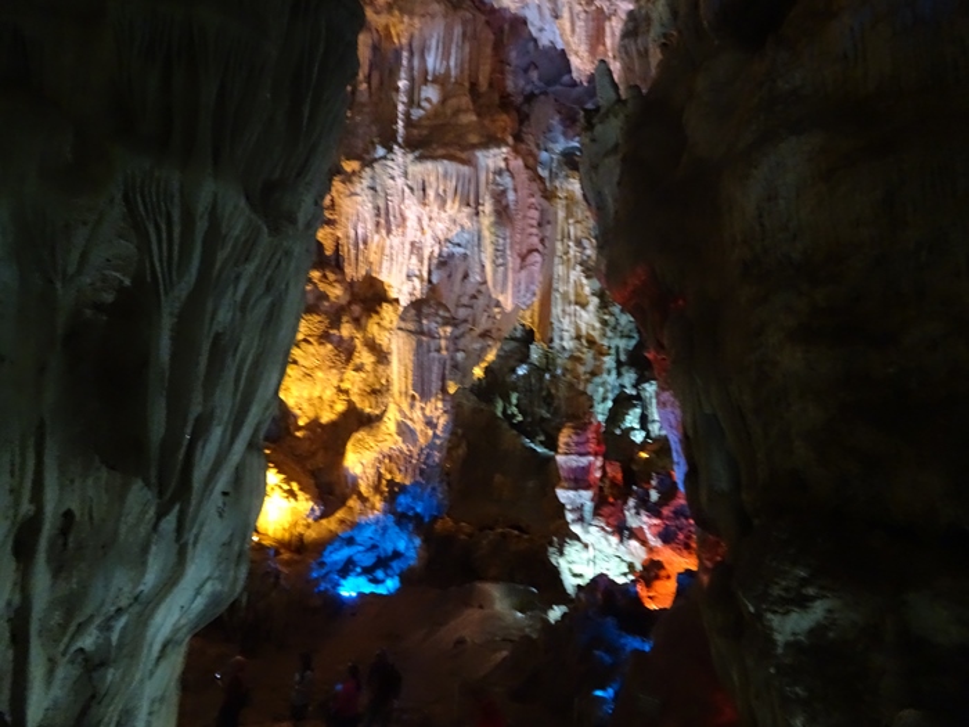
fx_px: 672
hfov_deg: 71.6
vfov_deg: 56.8
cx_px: 484
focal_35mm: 24
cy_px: 364
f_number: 3.5
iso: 1000
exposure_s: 1/8
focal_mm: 4.1
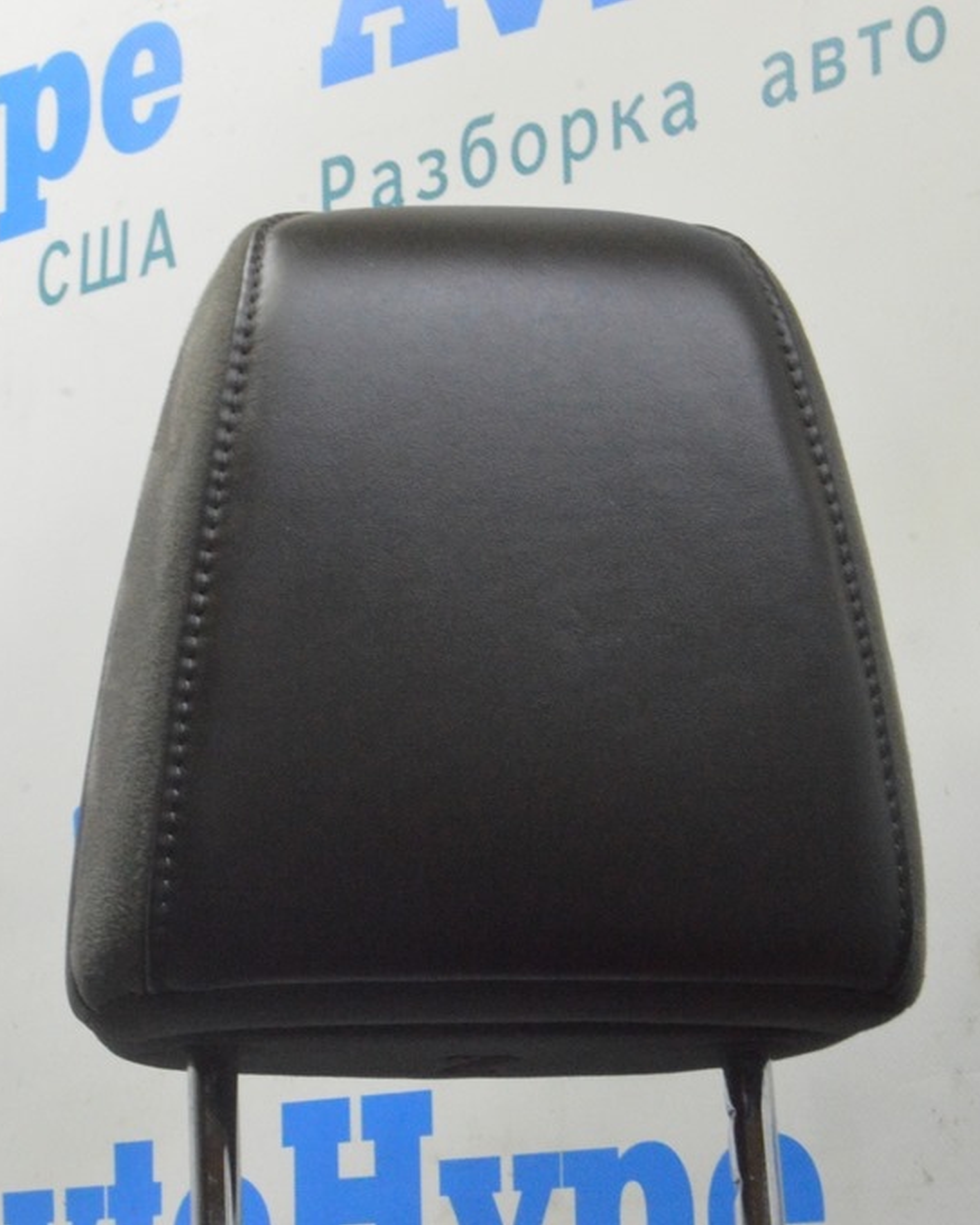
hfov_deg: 13.2
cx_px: 480
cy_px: 612
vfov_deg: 16.5
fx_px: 4232
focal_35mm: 117
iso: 6400
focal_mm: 55
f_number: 20
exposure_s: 1/20
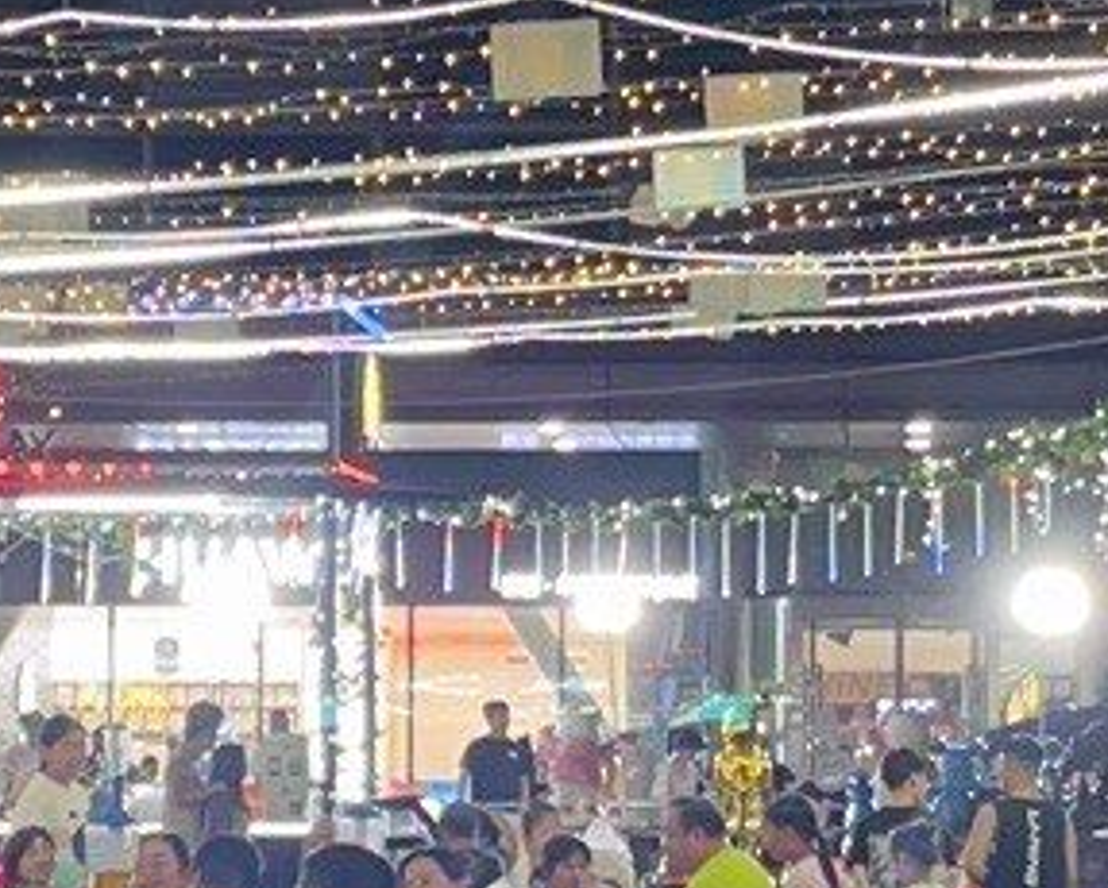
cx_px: 259
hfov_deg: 6.7
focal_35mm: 289
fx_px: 9483
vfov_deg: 5.3
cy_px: -359
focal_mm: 5.1
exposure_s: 1/50
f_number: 1.6
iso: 160
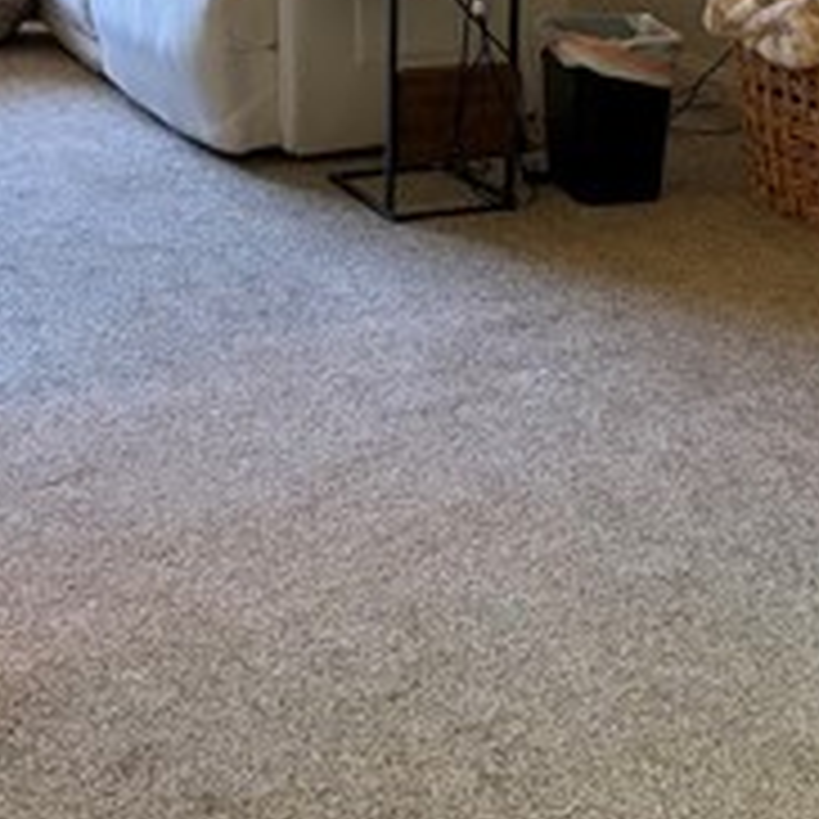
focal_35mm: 81
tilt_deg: -8.5
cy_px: 0
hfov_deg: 20.5
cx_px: 886
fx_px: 2168
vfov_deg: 20.7
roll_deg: -1.7
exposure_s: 1/60
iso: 320
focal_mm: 5.96
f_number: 1.6
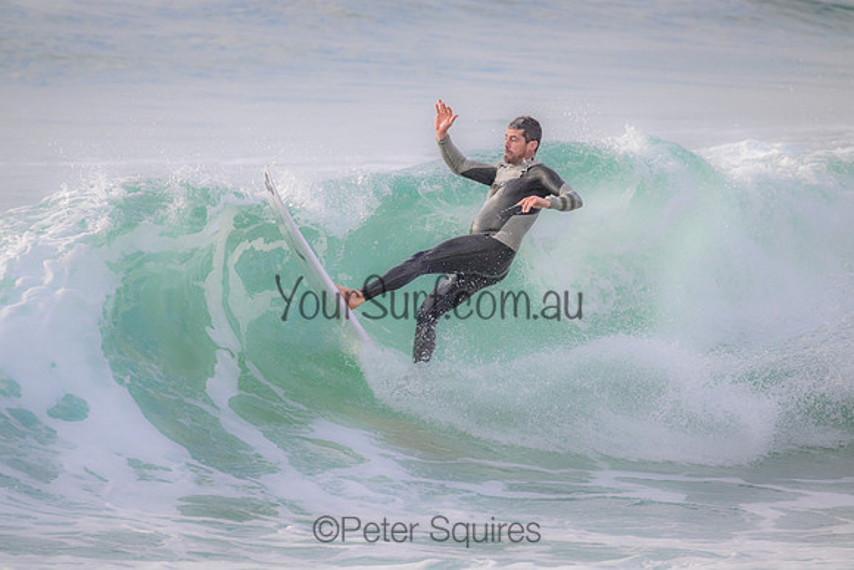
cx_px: 427
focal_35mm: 720
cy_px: 285
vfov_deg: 1.9
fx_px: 17083
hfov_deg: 2.9
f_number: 11
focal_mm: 720
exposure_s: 1/1600
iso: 2200
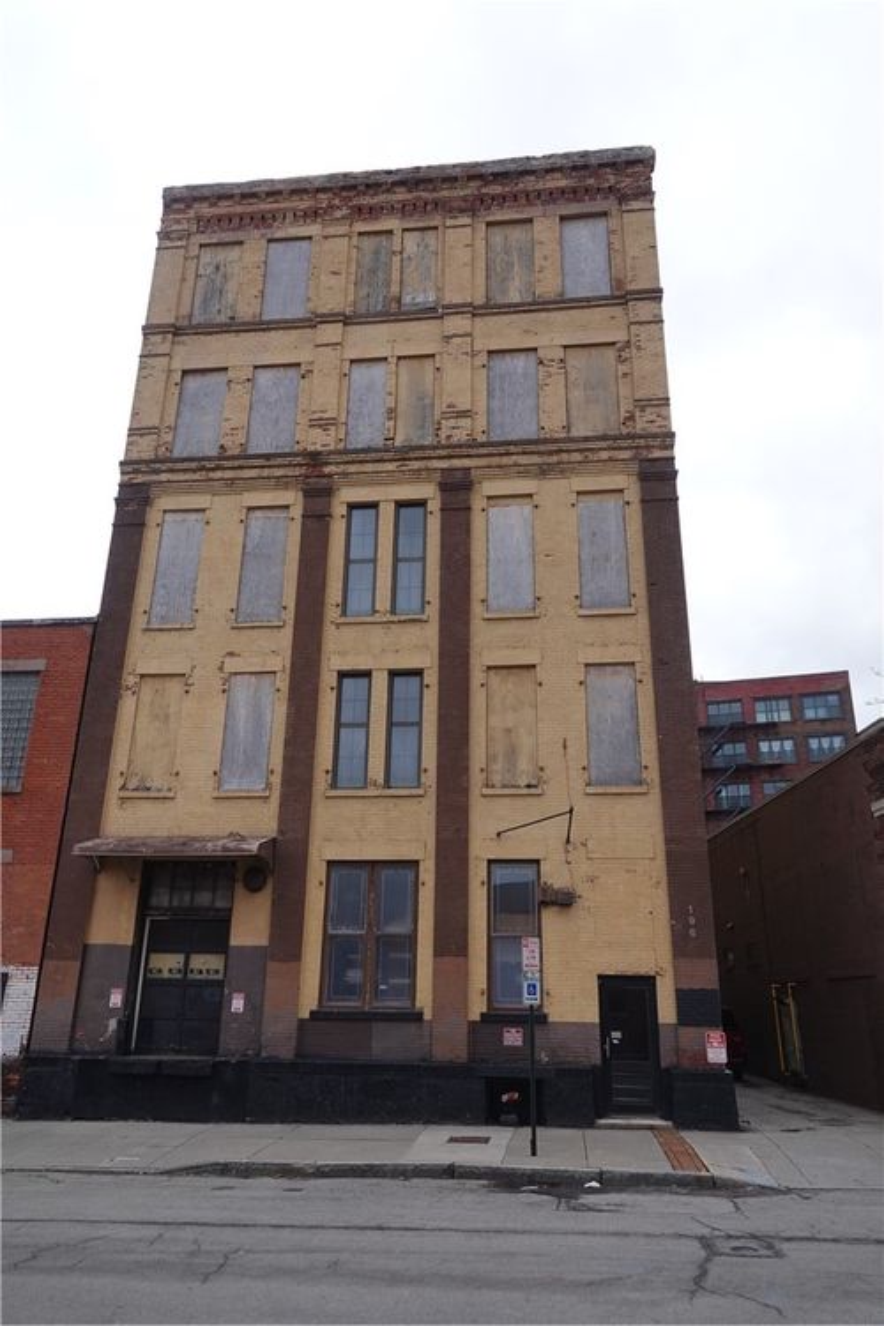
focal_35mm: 24
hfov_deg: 53.1
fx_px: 884
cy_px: 663
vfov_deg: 73.7
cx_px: 442
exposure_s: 1/250
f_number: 2.5
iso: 100
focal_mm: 8.8
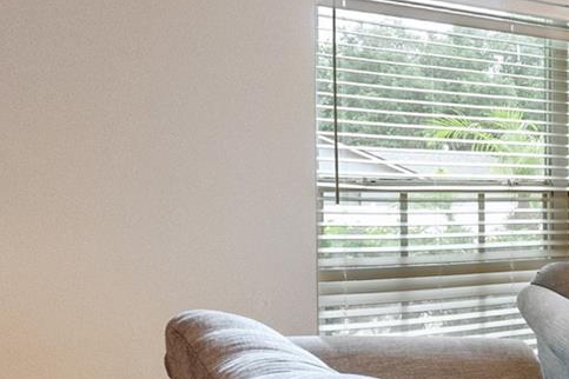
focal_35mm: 53
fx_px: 838
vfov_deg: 25.5
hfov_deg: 26.4
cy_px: 222
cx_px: 867
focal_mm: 16
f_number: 9
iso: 5000
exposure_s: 1/30
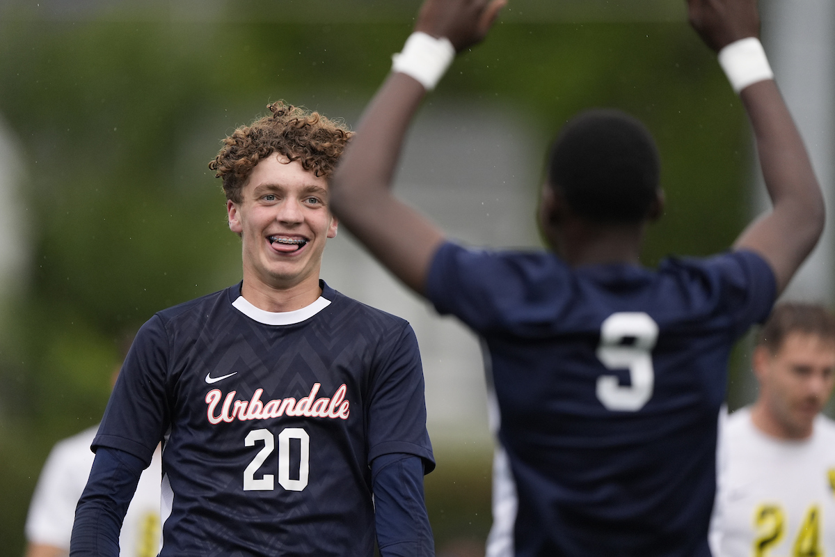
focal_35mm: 600
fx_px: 13916
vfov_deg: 2.3
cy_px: 278
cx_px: 418
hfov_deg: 3.4
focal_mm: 600
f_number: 4
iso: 2500
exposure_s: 1/2000
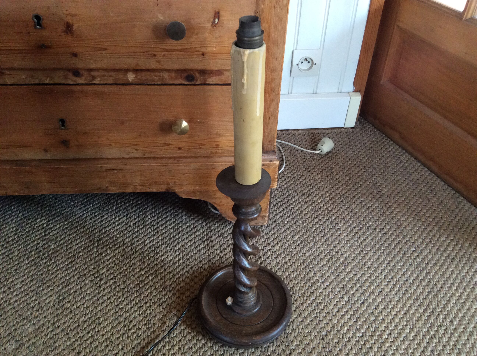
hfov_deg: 56.9
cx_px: 238
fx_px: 440
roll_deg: +1.2
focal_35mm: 32
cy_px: 178
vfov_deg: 44.1
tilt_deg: -39.2
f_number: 2.4
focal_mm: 3.3
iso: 160
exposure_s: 1/25
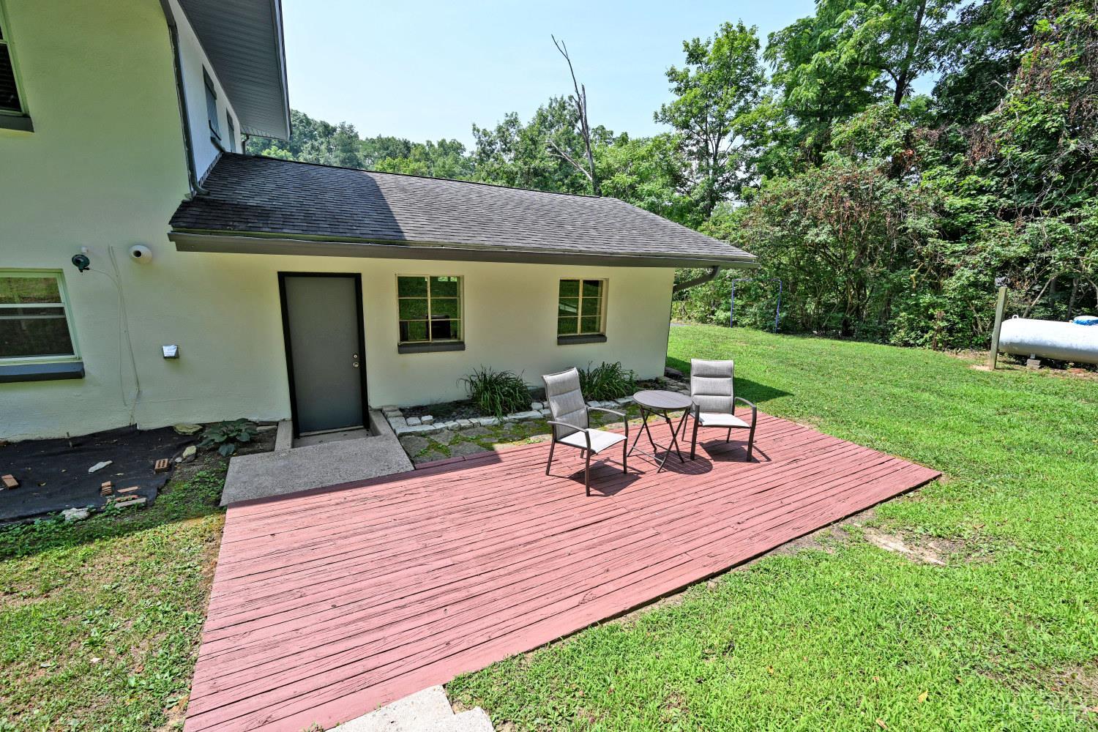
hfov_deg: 100.4
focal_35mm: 15
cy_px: 366
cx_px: 549
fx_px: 457
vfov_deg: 77.3
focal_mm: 15
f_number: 5.6
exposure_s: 1/250
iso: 100
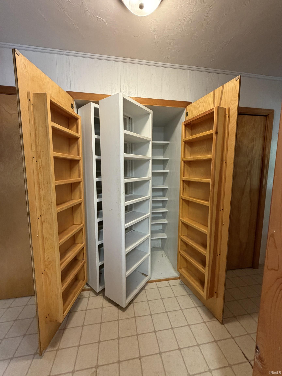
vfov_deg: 102.1
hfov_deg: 85.7
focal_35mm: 14
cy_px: 188
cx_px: 141
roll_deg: -1.6
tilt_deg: -6.3
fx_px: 152
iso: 400
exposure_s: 1/60
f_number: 2.2
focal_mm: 2.22
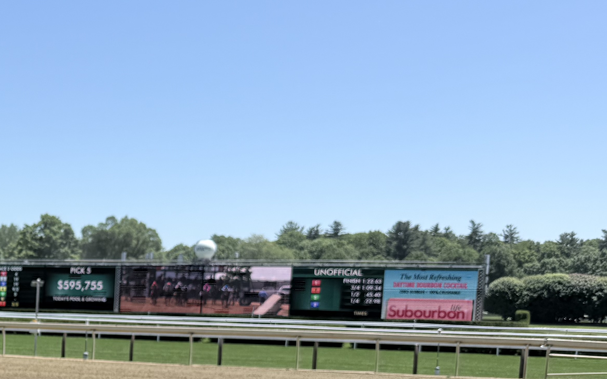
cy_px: 397
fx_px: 1026
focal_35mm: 62
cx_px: -84
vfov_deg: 20.2
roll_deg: -1.8
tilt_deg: -5.2
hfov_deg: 29.3
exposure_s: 1/4405
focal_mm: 6.76
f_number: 1.78
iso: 80
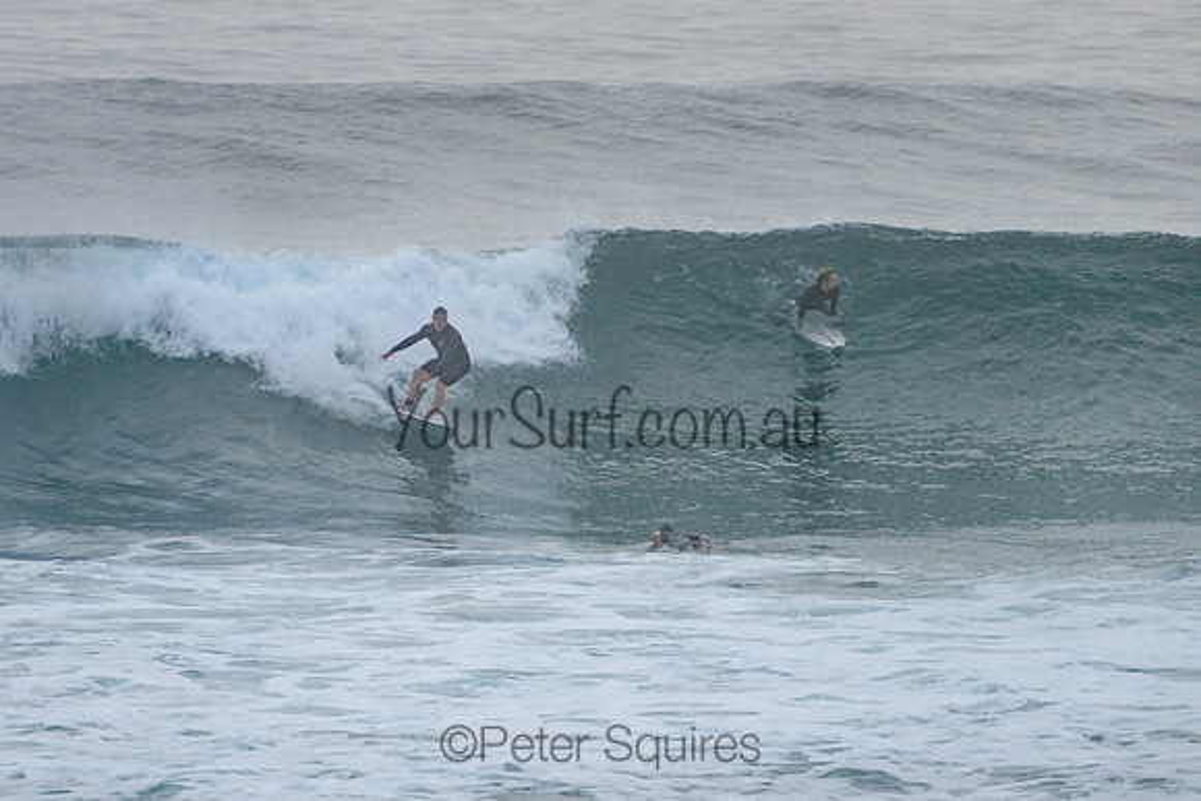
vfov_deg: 2.6
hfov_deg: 3.9
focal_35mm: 522
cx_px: 475
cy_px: 379
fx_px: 17416
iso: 500
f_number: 5.6
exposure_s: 1/1250
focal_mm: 380
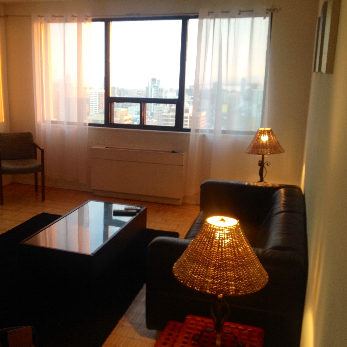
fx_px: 476
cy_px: 176
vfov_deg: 40.0
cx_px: 124
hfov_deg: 39.7
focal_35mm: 42
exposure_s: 1/20
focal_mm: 4.28
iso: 64
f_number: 2.4
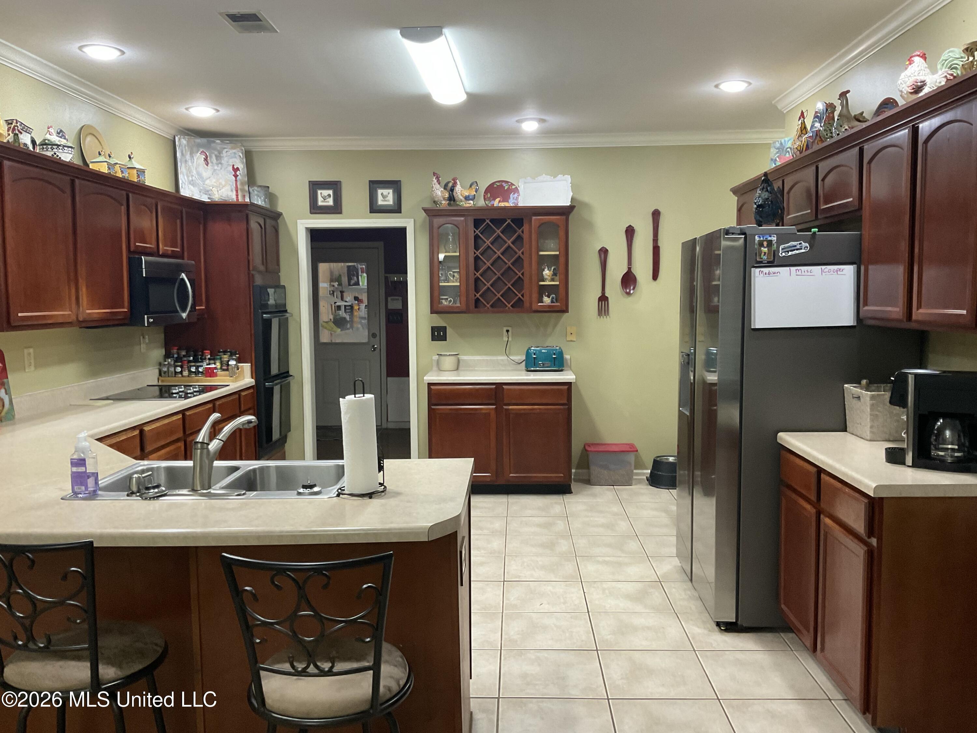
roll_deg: -0.8
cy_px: 366
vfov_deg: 48.2
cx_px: 488
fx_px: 818
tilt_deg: -4.7
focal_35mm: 29
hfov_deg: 61.7
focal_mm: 3
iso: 100
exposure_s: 1/60
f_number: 1.8
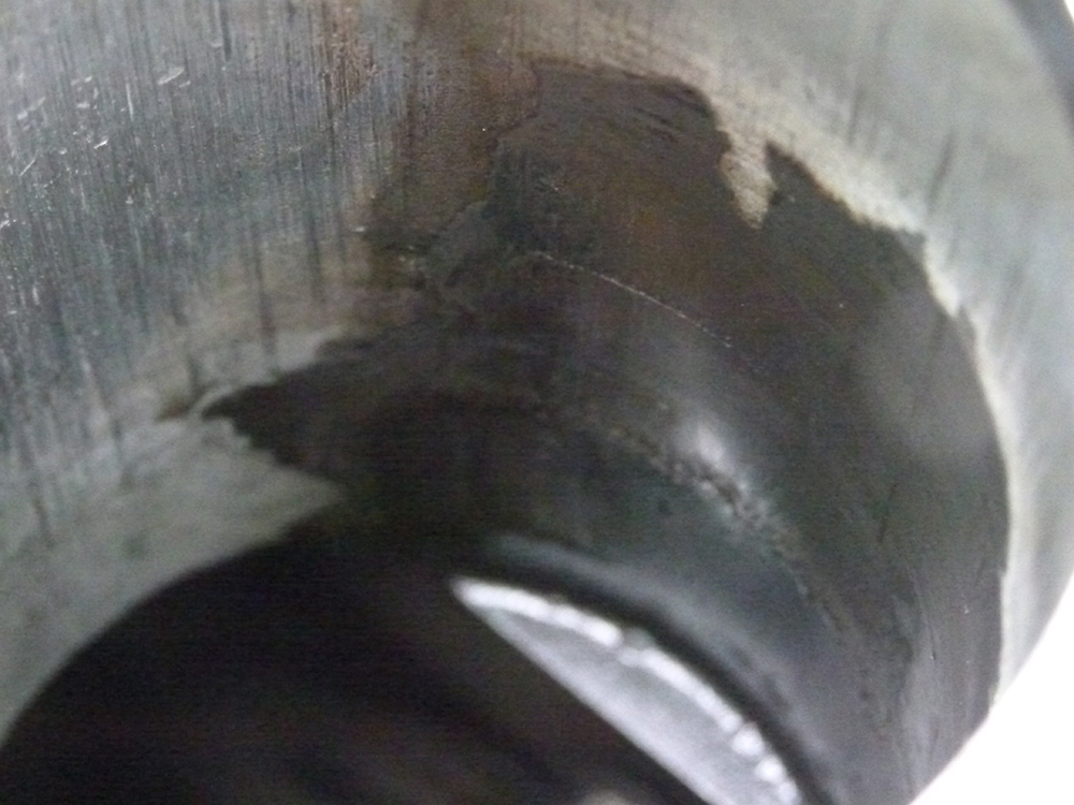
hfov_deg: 15.4
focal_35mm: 128
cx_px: 537
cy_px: 402
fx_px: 3971
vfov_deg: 11.6
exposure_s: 1/125
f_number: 3.6
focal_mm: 23
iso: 1600
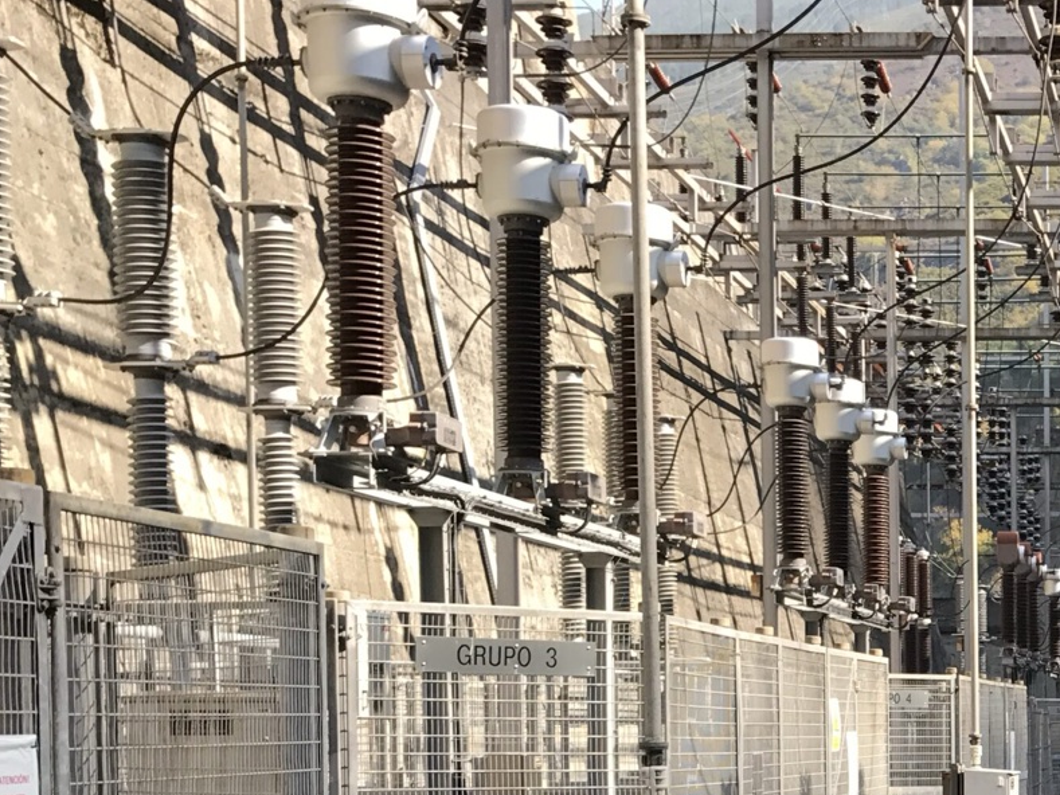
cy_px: 855
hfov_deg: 25.3
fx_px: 2174
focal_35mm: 71
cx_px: 1193
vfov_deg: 19.9
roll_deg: -0.7
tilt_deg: -2.6
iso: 20
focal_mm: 3.99
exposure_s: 1/577
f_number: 1.8
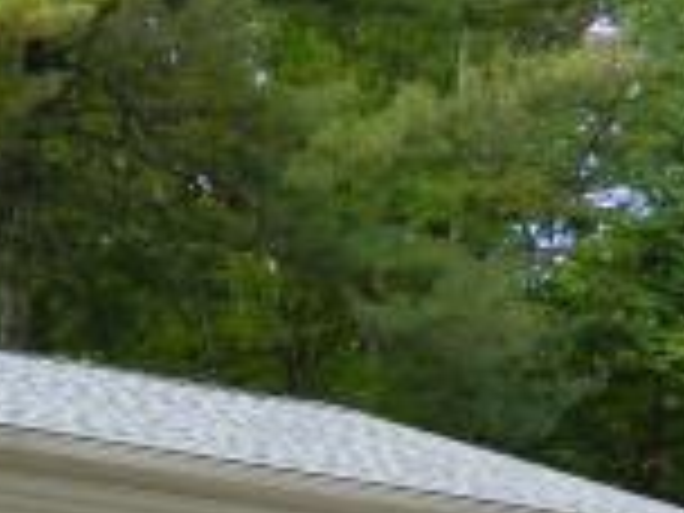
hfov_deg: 10.8
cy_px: 828
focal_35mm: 179
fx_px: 3537
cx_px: -207
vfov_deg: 8.1
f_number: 3.6
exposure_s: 1/125
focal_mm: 8.4
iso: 110
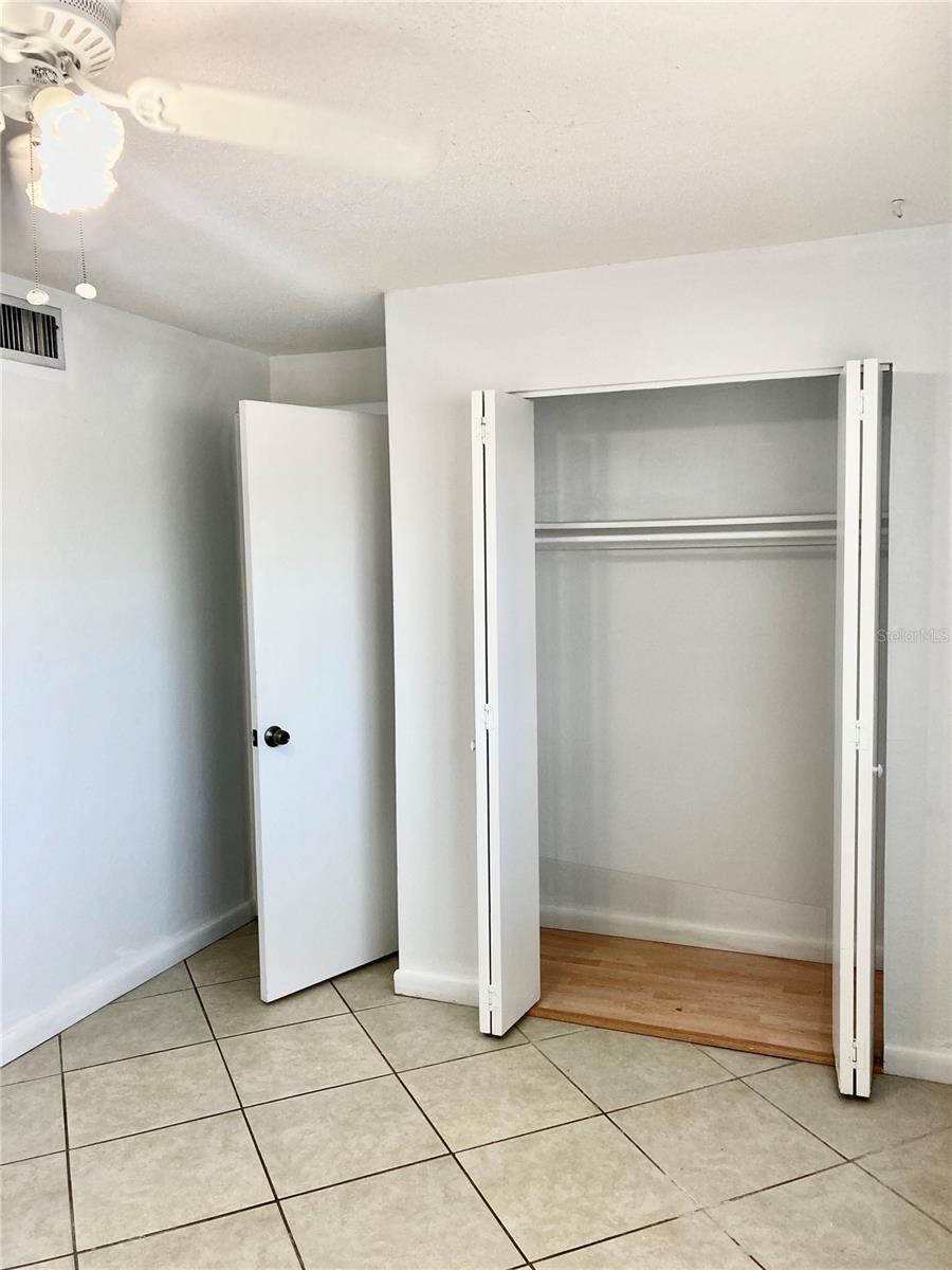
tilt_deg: -2.8
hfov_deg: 49.7
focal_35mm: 28
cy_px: 635
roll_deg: +1.0
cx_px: 476
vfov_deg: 63.4
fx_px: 1027
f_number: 1.8
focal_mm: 3.99
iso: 80
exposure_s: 1/120
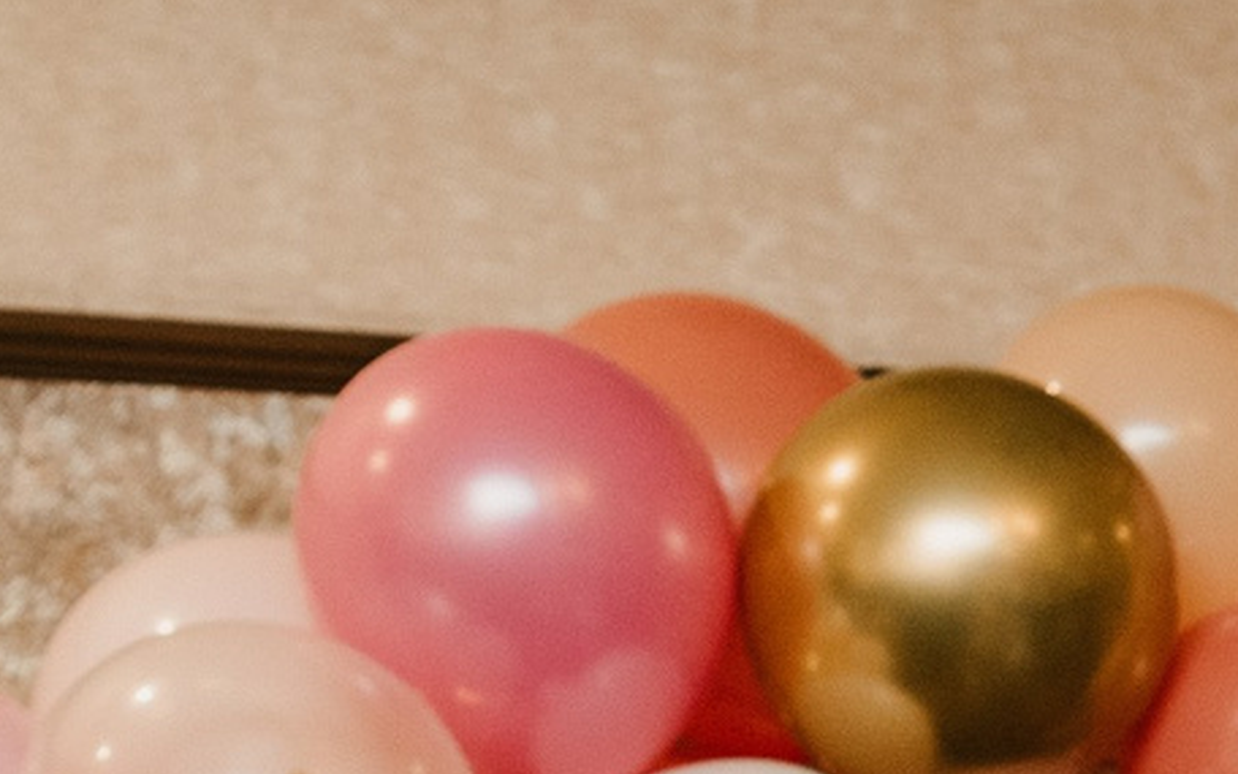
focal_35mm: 142
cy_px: 1891
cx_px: 2529
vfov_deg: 8.4
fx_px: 4791
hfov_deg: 12.7
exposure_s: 1/160
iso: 160
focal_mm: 24
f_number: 4
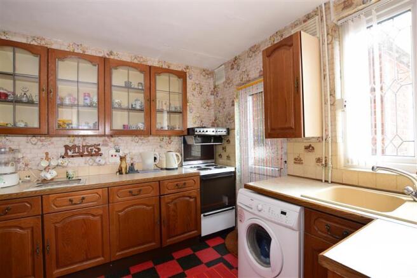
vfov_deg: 77.3
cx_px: 208
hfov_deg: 100.4
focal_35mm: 15
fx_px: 174
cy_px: 139
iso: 200
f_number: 5
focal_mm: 10
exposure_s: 1/15
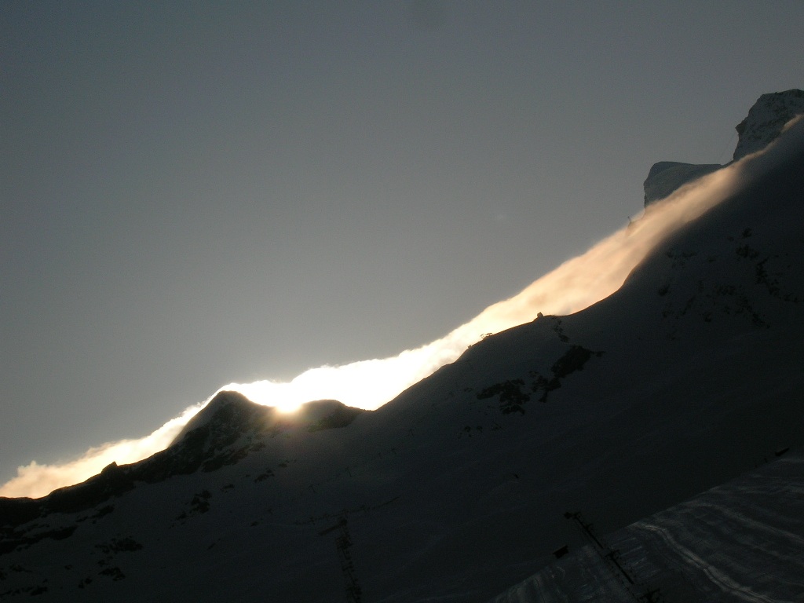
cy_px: 302
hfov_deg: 19.3
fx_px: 2369
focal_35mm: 102
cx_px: 402
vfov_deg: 14.5
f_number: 8.2
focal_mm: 17.1
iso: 50
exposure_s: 1/1087
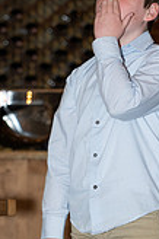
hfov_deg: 7.1
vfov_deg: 10.7
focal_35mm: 192
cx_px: 79
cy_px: 143
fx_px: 1275
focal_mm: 70
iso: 2000
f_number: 2.8
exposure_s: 1/125
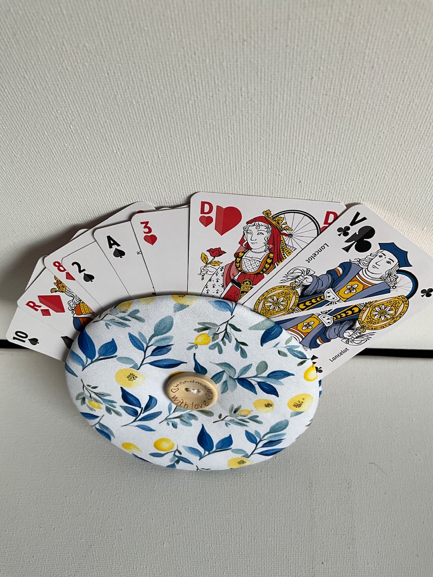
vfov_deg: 61.7
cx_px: 216
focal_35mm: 29
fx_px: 484
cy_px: 288
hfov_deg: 48.2
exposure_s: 1/100
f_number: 1.8
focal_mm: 3
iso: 25
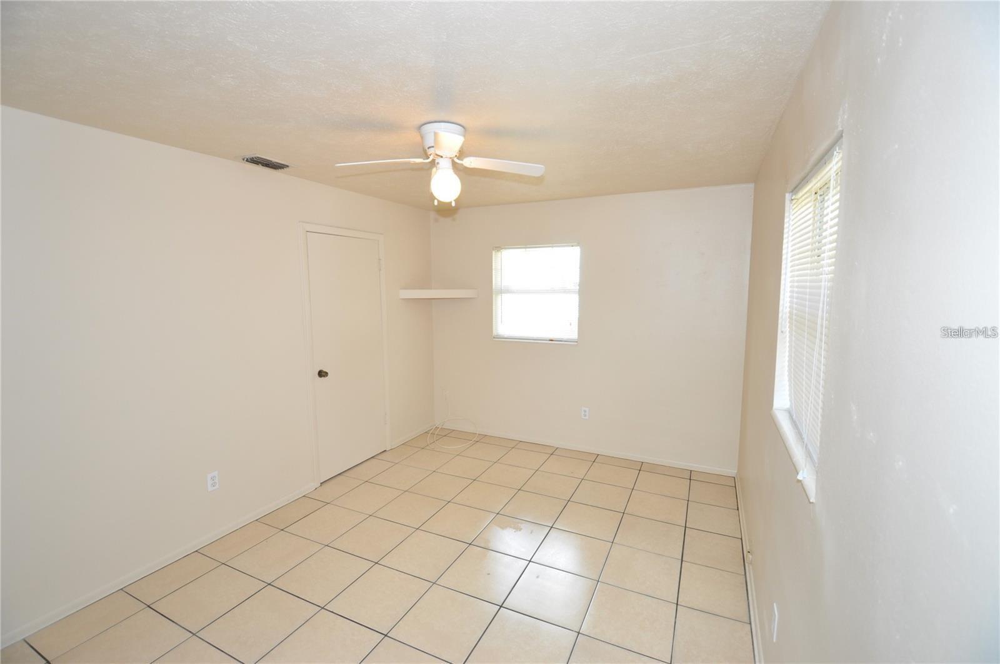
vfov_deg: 77.2
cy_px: 332
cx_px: 500
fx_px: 416
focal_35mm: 15
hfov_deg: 100.5
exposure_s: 1/60
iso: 450
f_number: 4
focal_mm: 10
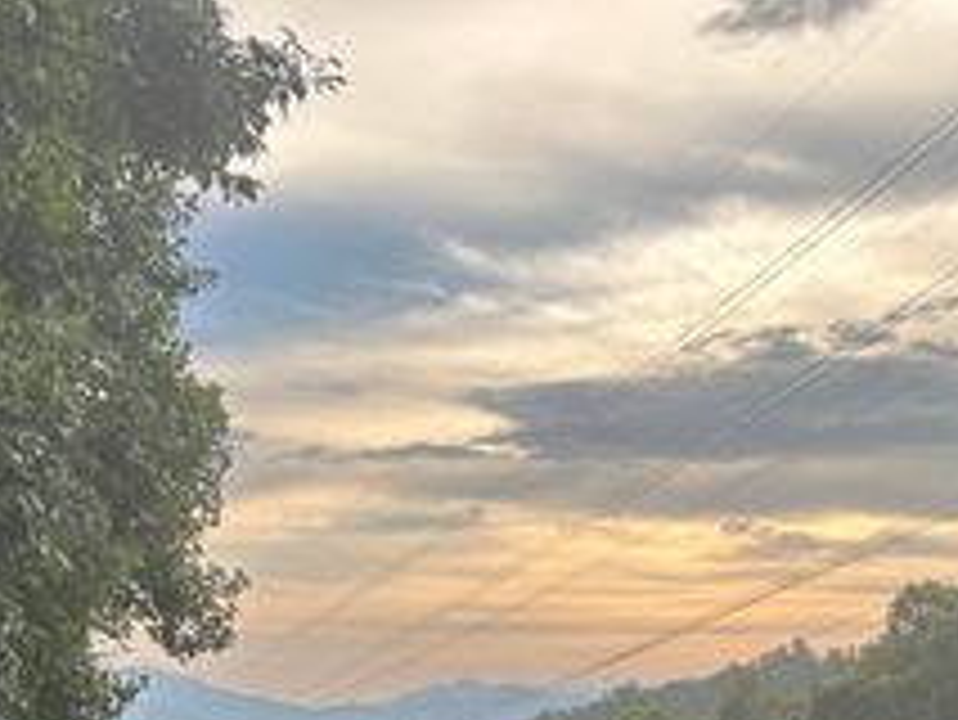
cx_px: 472
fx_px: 1689
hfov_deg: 31.7
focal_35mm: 61
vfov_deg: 22.4
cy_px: 839
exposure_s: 1/632
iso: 50
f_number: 1.5
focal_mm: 5.7
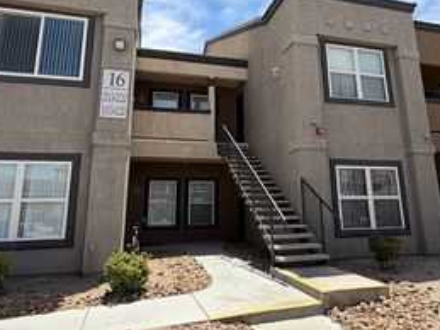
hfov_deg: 65.2
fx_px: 343
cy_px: 122
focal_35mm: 27
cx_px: 238
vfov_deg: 50.7
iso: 25
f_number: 2.2
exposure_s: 1/770
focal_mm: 2.22
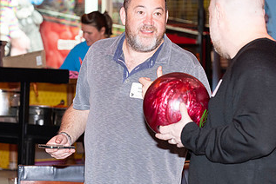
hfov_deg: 10.7
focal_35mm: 192
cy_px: 110
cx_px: 173
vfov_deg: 7.2
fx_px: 1473
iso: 2000
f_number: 5.6
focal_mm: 105
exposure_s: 1/100
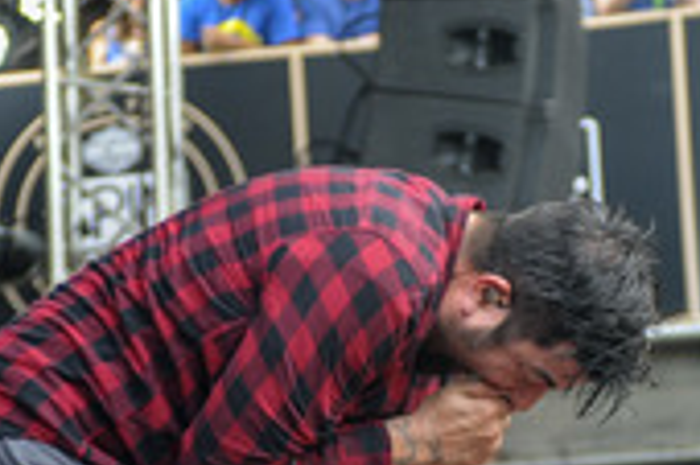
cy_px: 551
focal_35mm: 164
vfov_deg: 8.3
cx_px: 482
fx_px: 3186
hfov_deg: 12.5
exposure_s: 1/640
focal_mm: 62
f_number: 2.8
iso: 1000
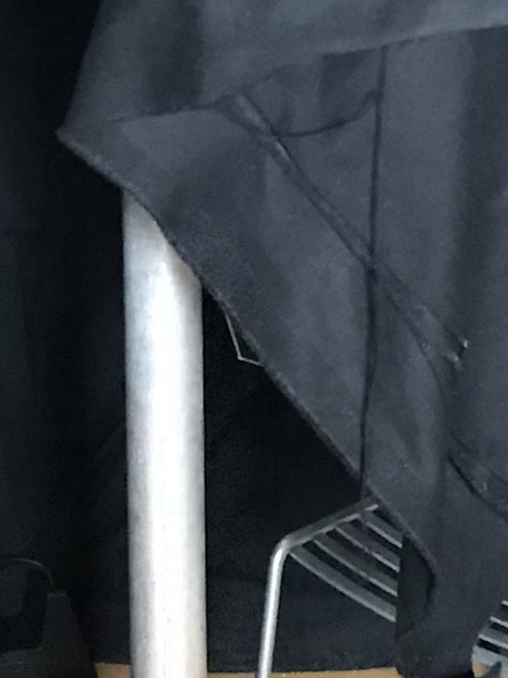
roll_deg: -2.2
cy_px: 13
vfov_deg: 12.7
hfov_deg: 9.6
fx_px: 3012
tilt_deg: -11.3
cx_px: 236
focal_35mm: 154
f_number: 1.8
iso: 100
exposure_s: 1/5
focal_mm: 3.99
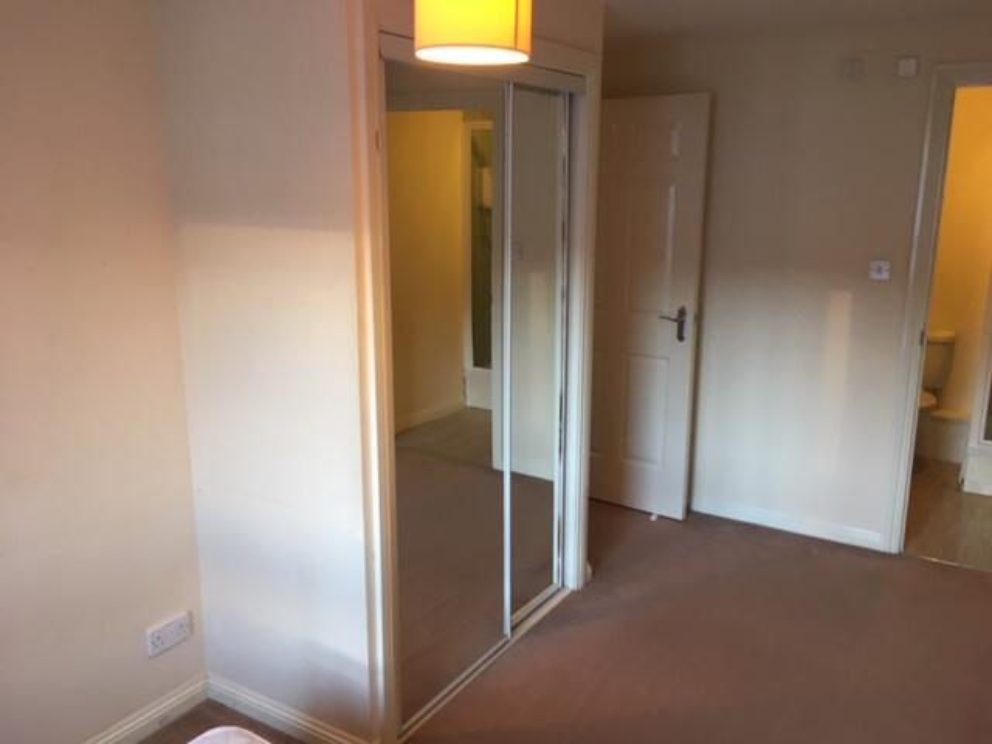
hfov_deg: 61.7
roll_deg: -0.2
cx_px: 496
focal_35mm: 29
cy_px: 372
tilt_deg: -10.9
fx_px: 831
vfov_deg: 48.2
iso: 80
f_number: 2.2
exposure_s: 1/33
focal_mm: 4.15
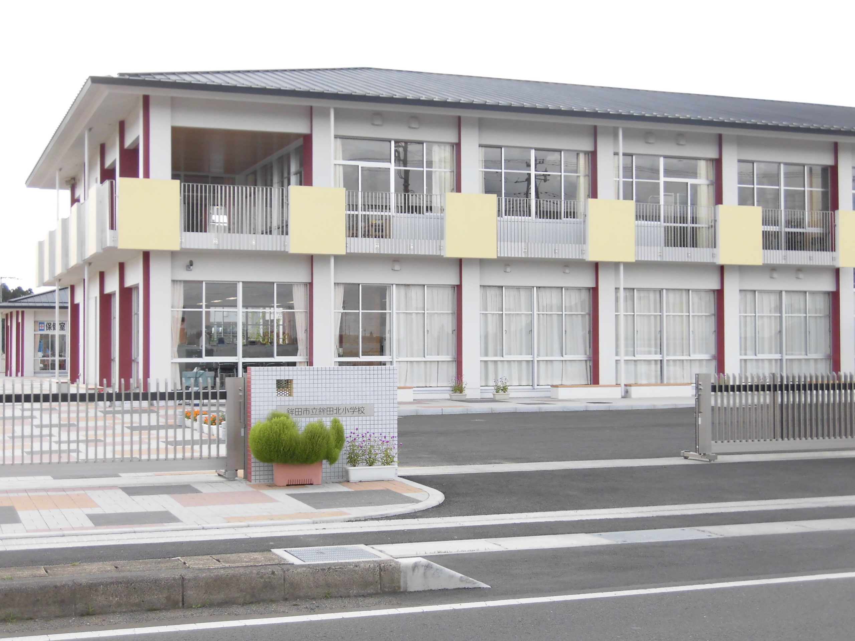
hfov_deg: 37.5
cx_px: 428
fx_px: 1260
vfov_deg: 28.6
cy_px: 320
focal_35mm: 51
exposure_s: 1/400
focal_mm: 10.54
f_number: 4
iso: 100
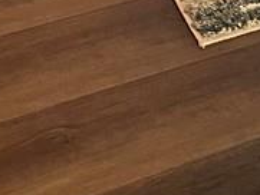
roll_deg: -2.0
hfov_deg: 12.2
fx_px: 1105
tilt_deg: -19.1
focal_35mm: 147
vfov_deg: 8.9
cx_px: 483
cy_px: -318
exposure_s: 1/60
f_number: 1.6
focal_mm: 5.1
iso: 500
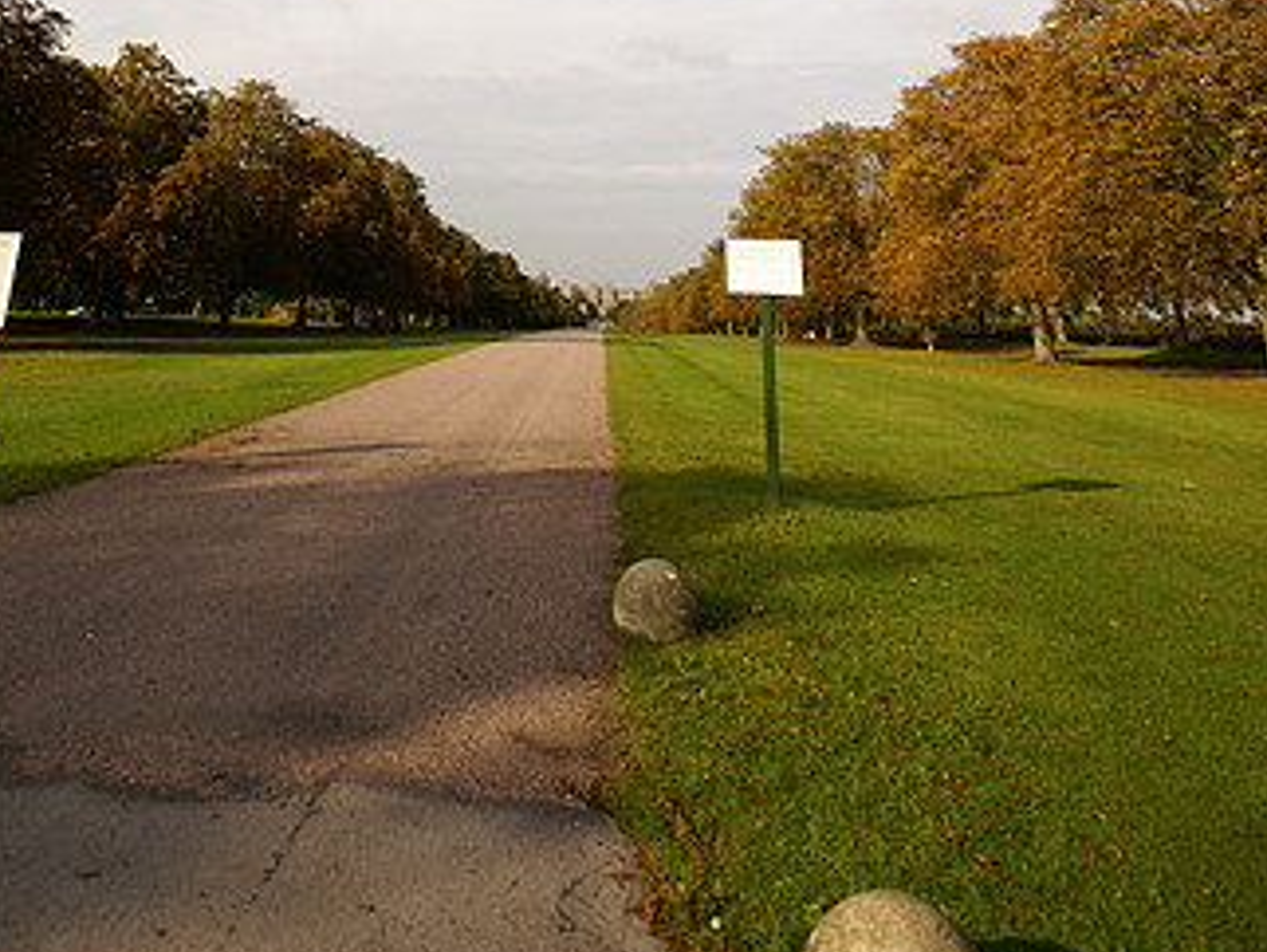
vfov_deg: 41.4
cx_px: 523
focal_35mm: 26
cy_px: -114
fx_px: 952
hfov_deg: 66.8
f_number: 8
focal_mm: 10
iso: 100
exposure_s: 1/60
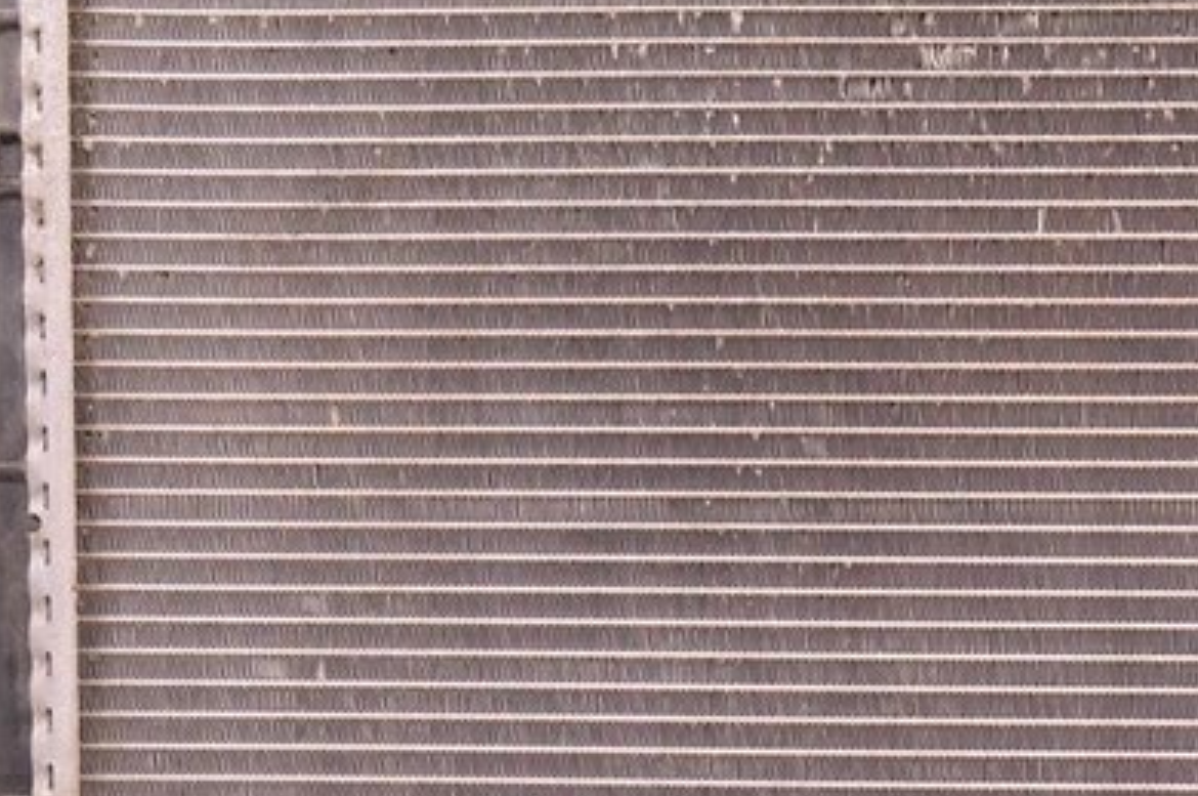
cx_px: 1017
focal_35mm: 114
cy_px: 641
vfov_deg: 11.9
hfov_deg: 17.7
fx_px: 3799
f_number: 8
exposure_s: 1/25
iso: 1600
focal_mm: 29
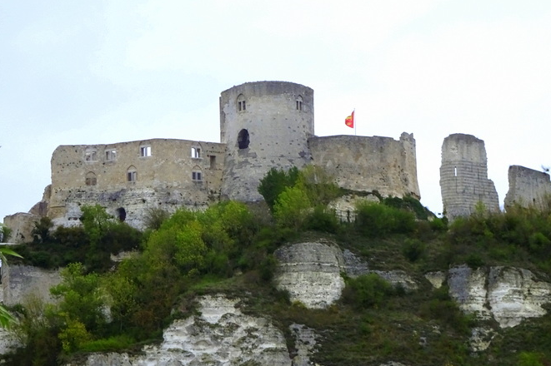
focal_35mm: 170
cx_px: 317
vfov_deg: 8.1
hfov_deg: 12.1
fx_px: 2601
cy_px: 240
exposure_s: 1/160
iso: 400
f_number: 5.6
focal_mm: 23.11
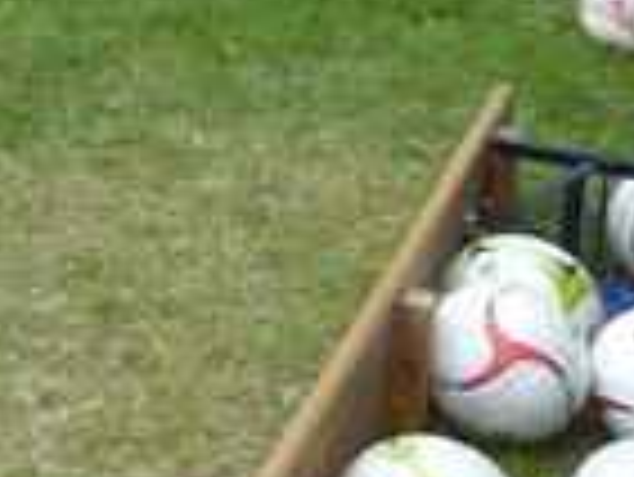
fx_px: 2273
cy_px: -295
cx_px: -769
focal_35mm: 124
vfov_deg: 11.4
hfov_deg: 13.0
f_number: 4
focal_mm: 4.1
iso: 80
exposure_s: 1/250
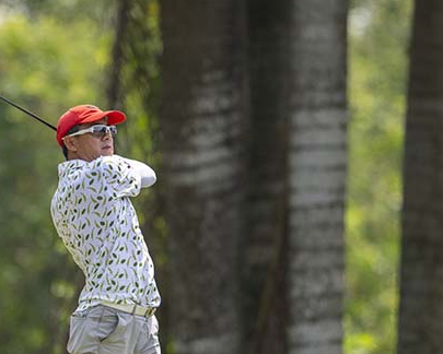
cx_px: 144
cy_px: 211
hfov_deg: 2.2
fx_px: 11656
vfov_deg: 1.7
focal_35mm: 889
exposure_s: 1/6400
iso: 1000
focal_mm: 400
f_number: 2.8
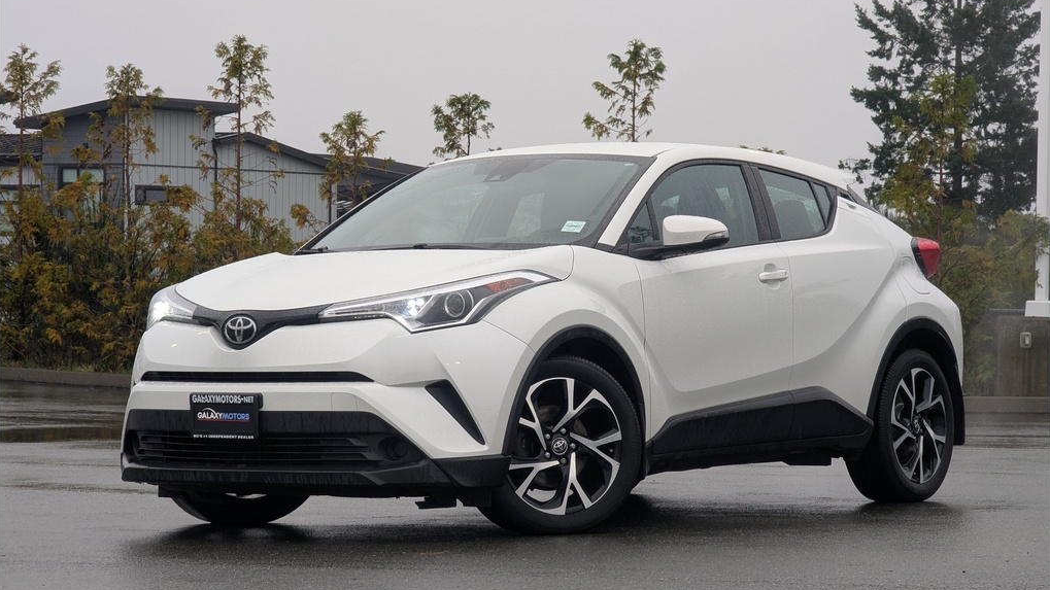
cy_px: 314
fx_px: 3229
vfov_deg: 10.4
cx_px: 524
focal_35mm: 116
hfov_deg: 18.5
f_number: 3.5
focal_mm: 19
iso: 97
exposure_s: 1/127
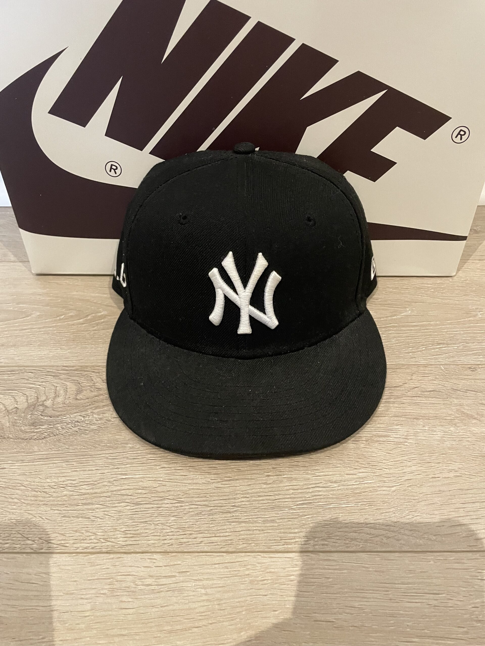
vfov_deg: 67.3
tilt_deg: -42.1
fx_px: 486
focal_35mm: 26
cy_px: 323
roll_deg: +1.0
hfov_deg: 53.1
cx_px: 242
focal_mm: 4.2
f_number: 1.6
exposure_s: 1/60
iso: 500
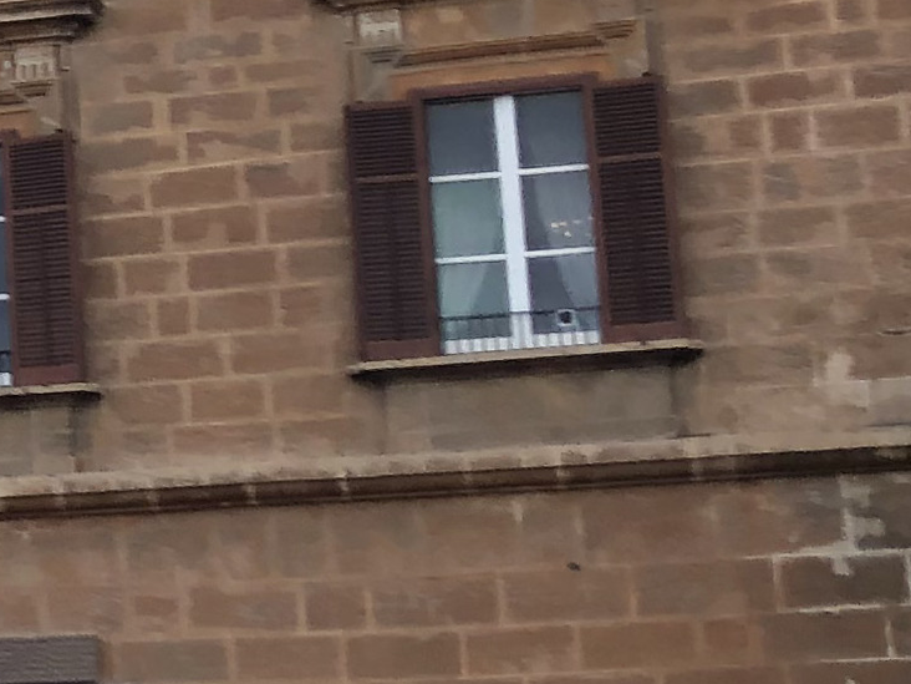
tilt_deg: +16.1
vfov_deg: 9.7
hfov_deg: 11.1
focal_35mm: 153
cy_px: 208
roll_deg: -1.2
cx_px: -1161
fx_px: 4027
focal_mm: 4
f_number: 1.8
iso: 20
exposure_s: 1/1143
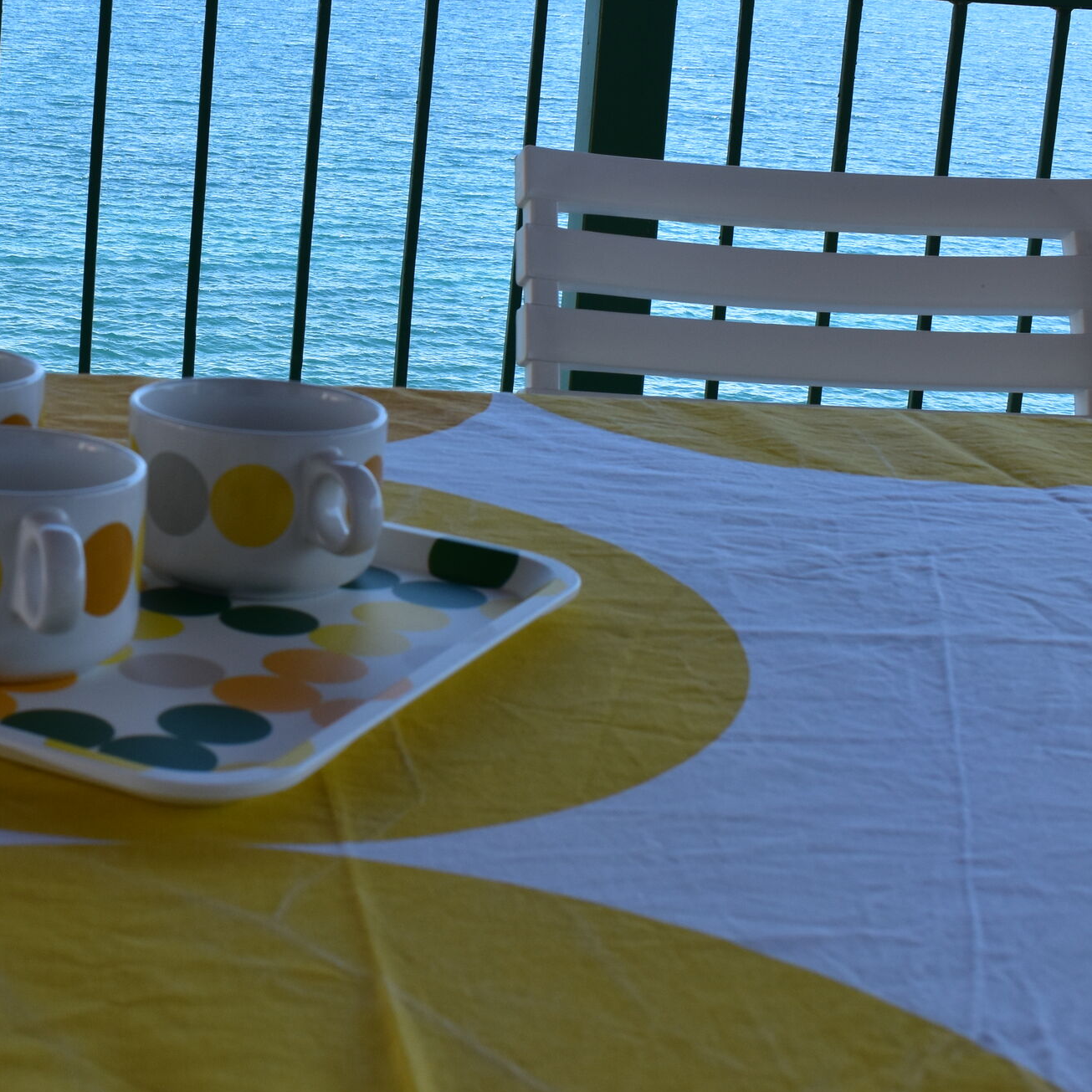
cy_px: 411
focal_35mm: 63
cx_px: 112
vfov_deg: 27.2
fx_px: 2245
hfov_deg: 26.4
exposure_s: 1/250
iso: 400
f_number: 10
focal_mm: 23
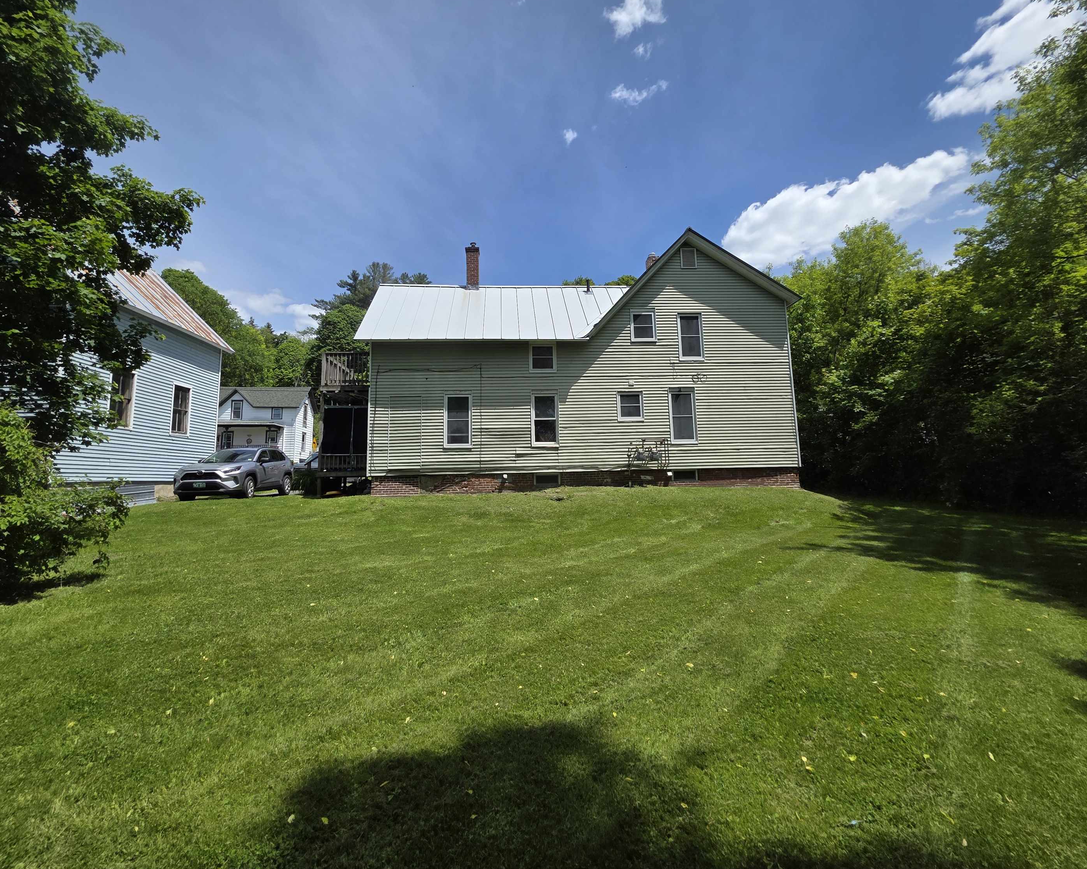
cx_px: 530
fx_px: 450
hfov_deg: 100.7
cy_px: 425
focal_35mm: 14
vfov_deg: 88.0
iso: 40
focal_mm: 2.2
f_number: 1.9
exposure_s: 1/2289
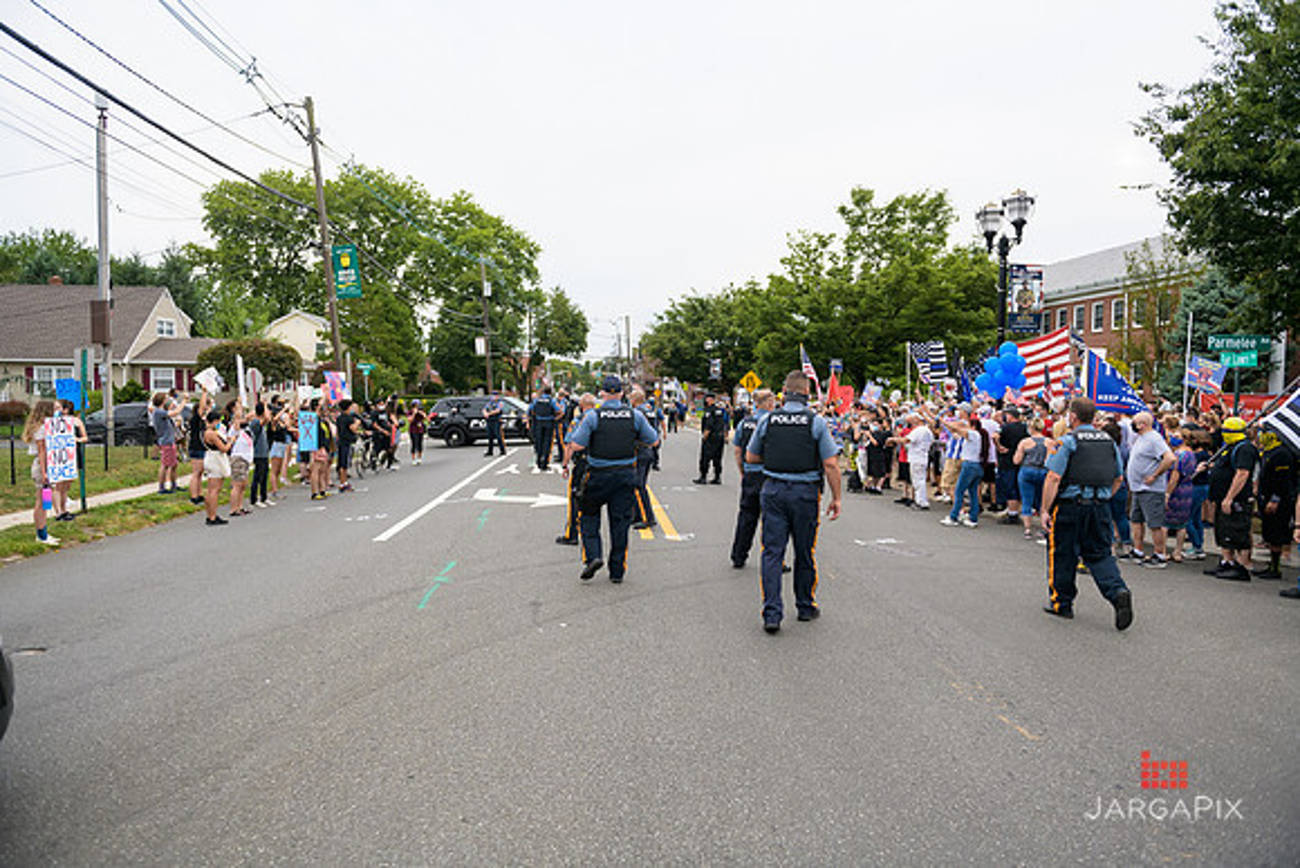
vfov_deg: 53.2
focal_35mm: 24
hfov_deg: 73.7
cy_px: 434
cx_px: 650
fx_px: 867
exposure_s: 1/640
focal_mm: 24
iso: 200
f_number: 3.2
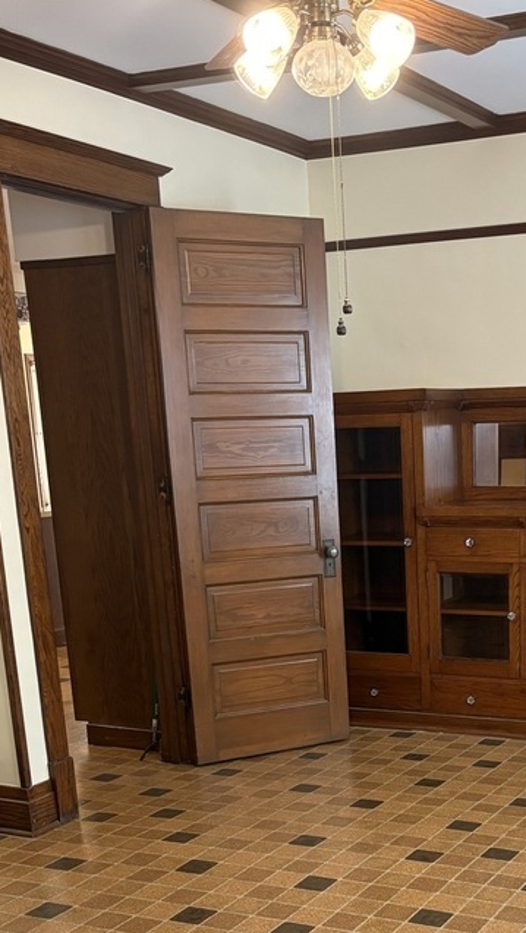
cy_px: 738
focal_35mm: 48
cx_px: 413
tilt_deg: -15.8
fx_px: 1188
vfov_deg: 41.2
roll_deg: +1.6
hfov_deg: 24.6
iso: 250
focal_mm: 5.96
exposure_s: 1/60
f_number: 1.6
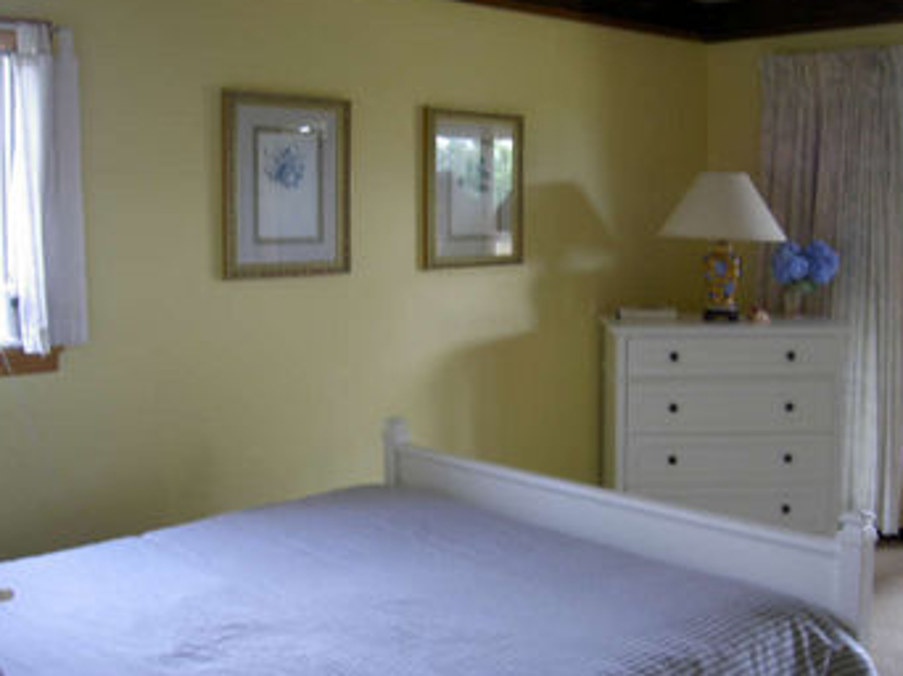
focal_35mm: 42
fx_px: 1095
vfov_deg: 34.3
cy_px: 325
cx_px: 475
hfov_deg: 44.8
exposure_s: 1/10
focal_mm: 8
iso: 100
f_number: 2.8
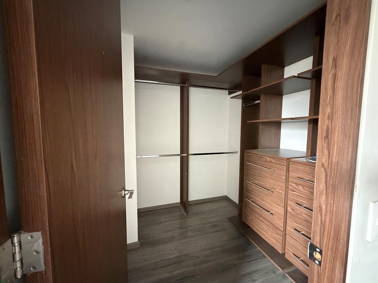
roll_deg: +0.1
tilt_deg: -6.0
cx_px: 189
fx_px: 153
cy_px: 142
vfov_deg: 85.7
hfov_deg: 102.1
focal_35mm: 14
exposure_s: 1/50
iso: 1250
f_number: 2.2
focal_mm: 2.22
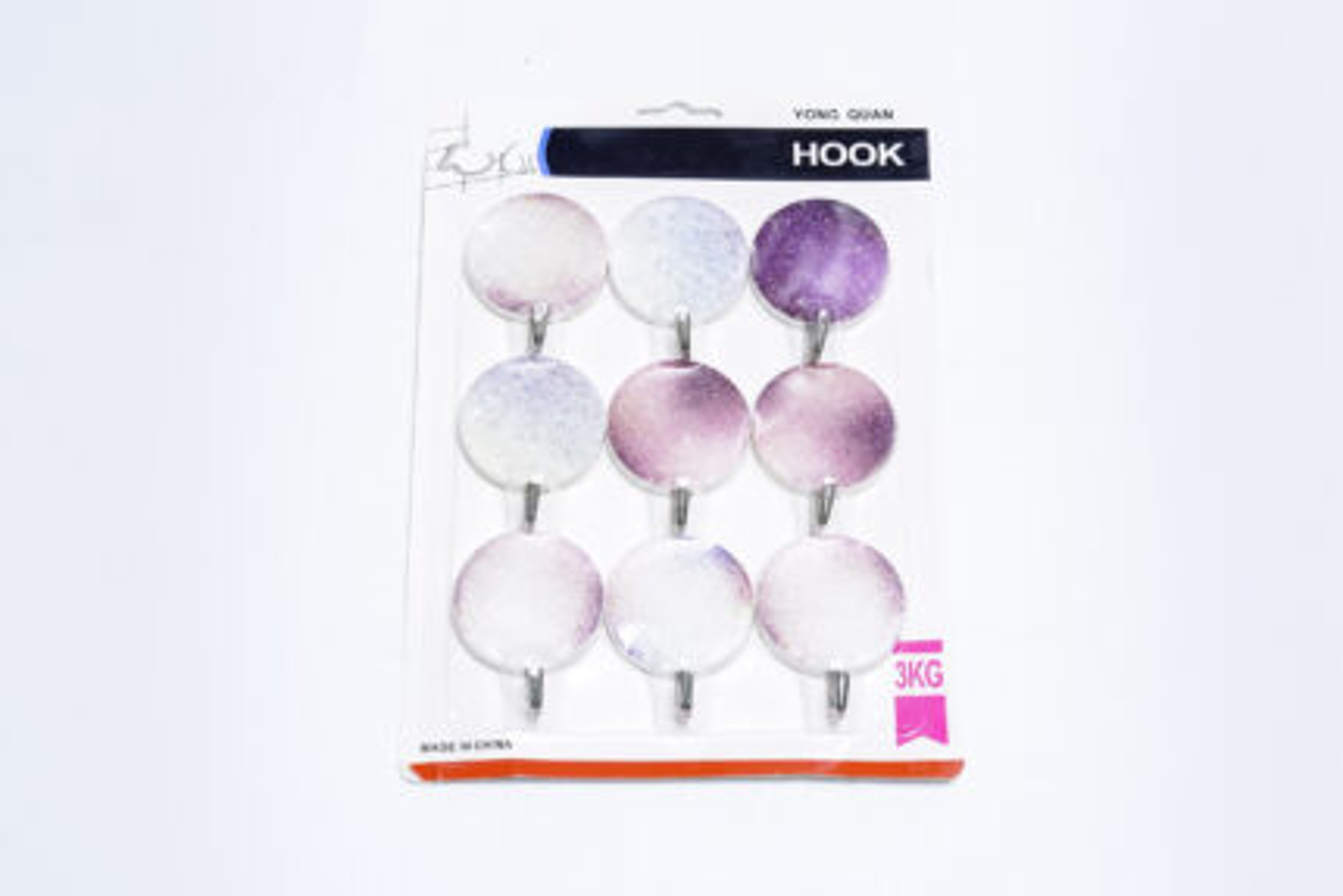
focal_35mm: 70
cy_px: 448
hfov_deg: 28.8
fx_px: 2612
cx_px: 672
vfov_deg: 19.5
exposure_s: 1/160
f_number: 10
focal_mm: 70
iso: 3200
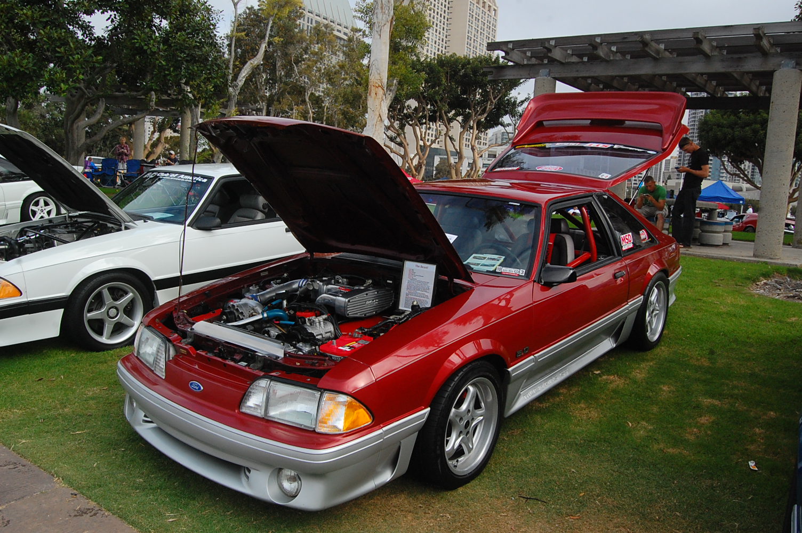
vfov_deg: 45.6
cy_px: 266
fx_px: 634
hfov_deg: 64.6
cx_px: 401
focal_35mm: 28
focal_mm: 19
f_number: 11
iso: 800
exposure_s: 1/500
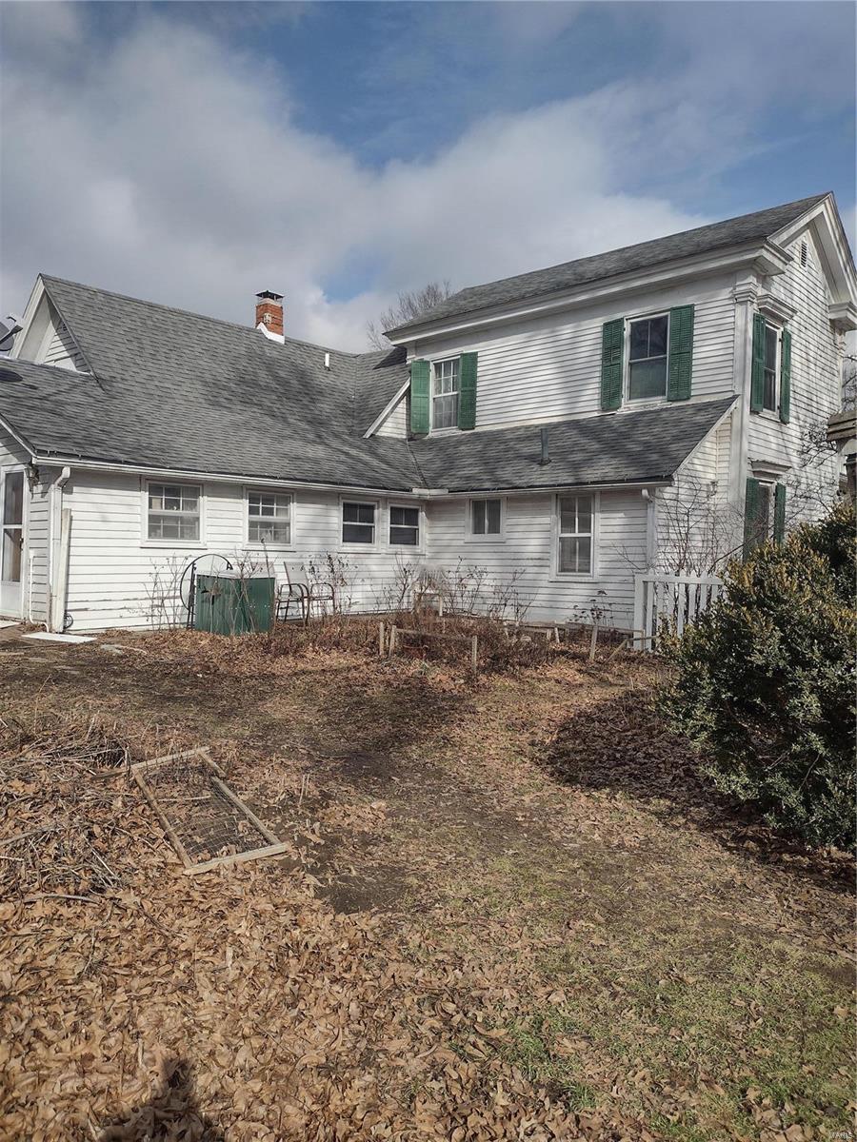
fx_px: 891
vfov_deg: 65.3
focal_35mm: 27
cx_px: 428
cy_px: 571
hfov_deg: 51.4
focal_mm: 4.71
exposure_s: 1/2613
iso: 100
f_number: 1.7
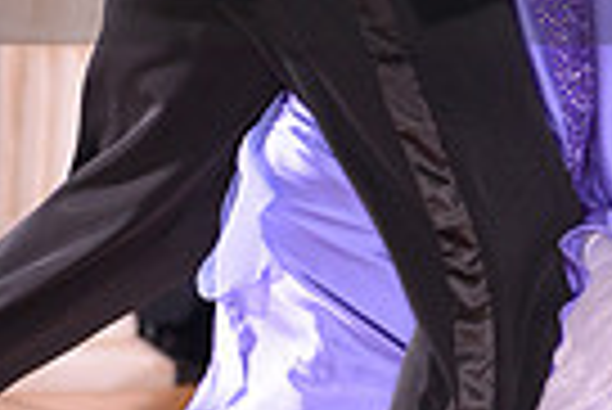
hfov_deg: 2.8
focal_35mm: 723
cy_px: -104
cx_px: 538
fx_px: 12304
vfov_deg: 1.9
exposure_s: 1/250
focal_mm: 170
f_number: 3.5
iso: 2000
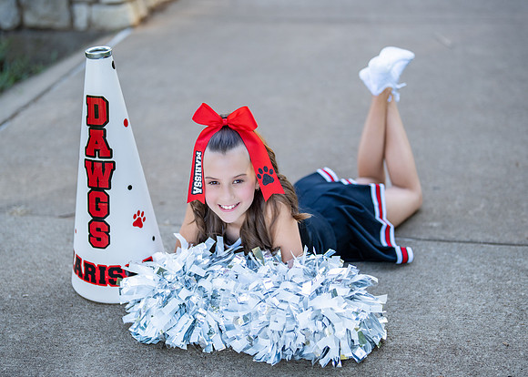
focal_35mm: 66
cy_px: 197
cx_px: 265
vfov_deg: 21.6
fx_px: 989
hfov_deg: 29.9
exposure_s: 1/1000
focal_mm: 50
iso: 200
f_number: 1.2
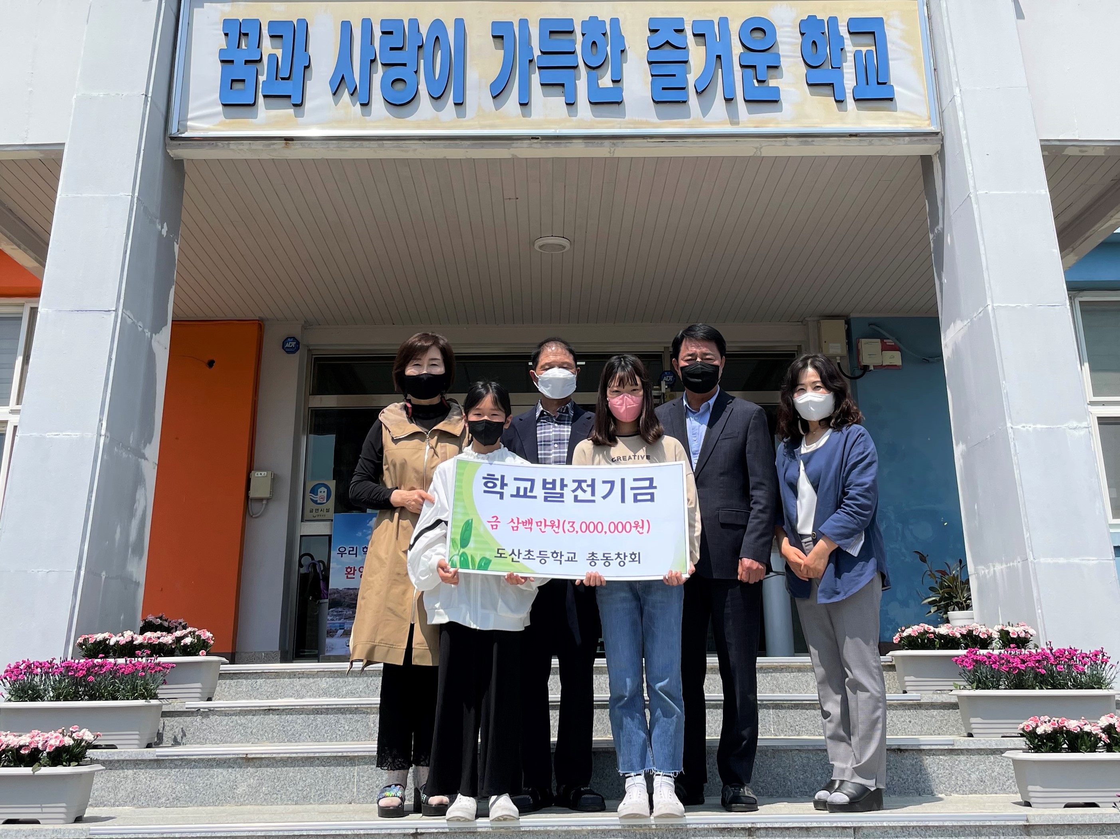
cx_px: 560
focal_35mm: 26
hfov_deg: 67.3
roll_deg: +1.0
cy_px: 420
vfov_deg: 53.1
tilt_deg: +19.6
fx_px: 841
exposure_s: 1/3731
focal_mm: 4.2
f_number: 1.6
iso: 32
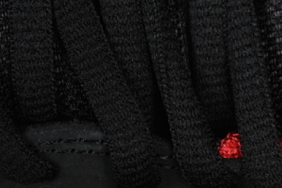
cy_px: -15
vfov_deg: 6.8
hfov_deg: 10.1
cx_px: 330
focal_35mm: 201
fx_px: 1575
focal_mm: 50
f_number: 6.3
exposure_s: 1/50
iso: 160
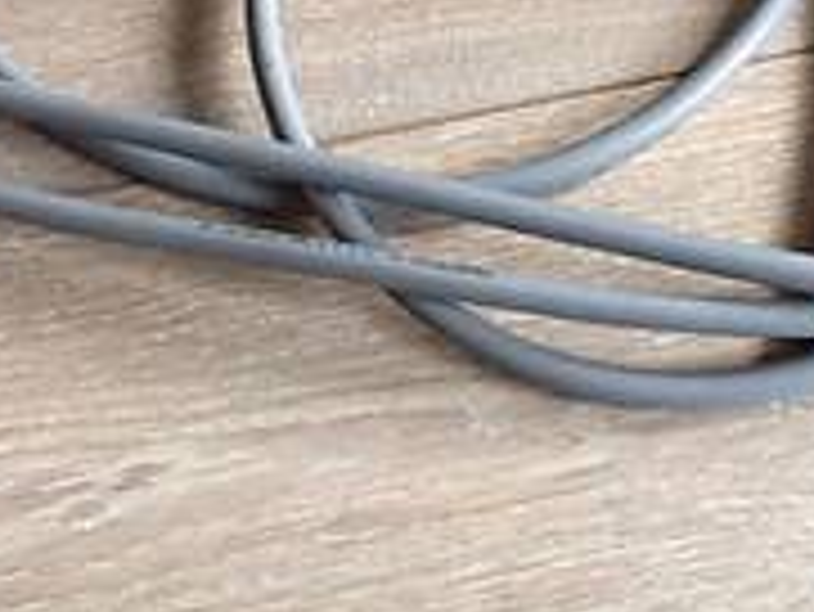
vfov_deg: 21.8
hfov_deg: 30.2
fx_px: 1506
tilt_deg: -57.6
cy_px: -54
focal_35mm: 64
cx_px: 481
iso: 320
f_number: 2.2
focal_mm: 4.15
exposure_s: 1/20
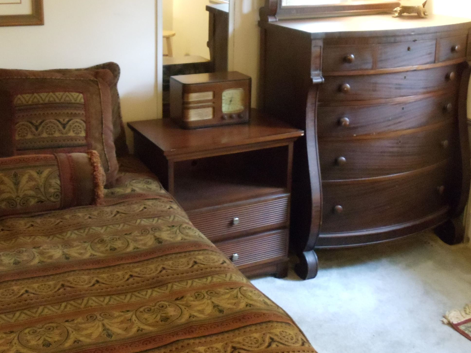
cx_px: 202
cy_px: 125
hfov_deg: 27.7
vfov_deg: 21.0
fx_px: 952
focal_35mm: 70
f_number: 3.5
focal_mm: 6
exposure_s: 1/20
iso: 800
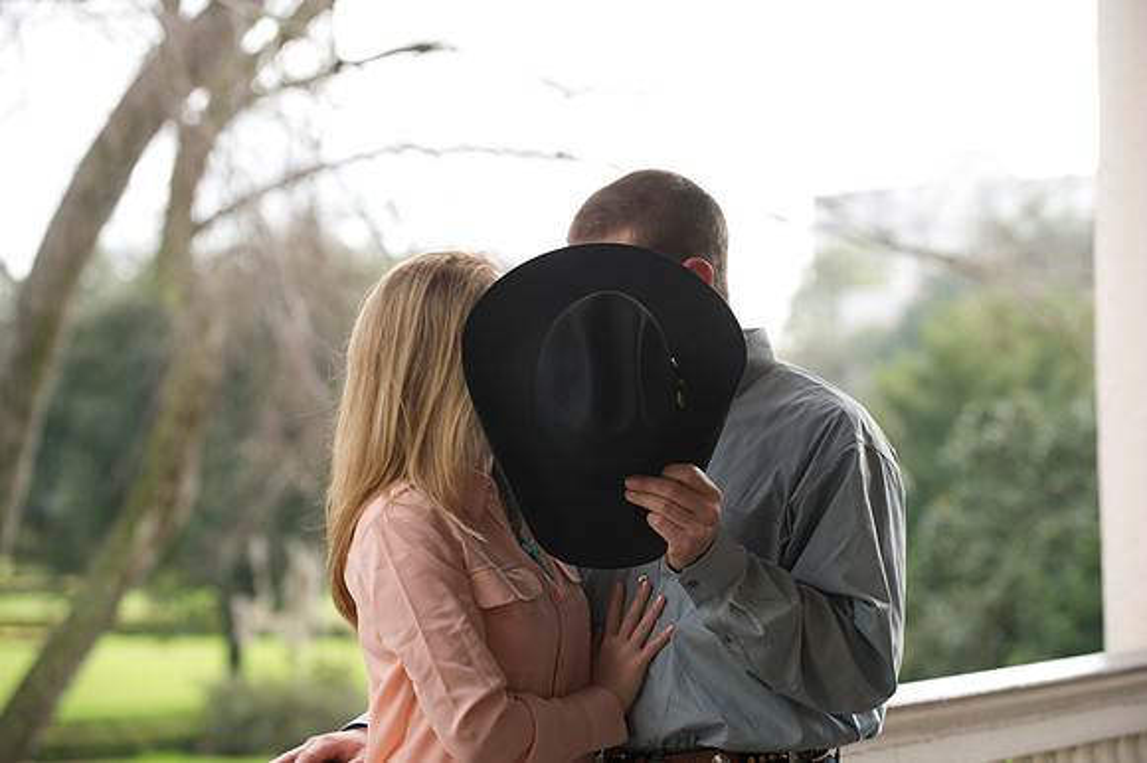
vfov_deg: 11.4
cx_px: 574
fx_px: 3821
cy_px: 382
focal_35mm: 120
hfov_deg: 17.1
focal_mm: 120
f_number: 3.5
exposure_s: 1/250
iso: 250
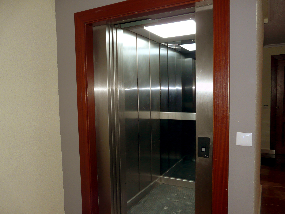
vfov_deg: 49.7
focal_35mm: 28
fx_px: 231
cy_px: 107
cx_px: 142
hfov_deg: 63.4
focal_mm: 4.6
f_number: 2.8
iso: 100
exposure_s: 1/8
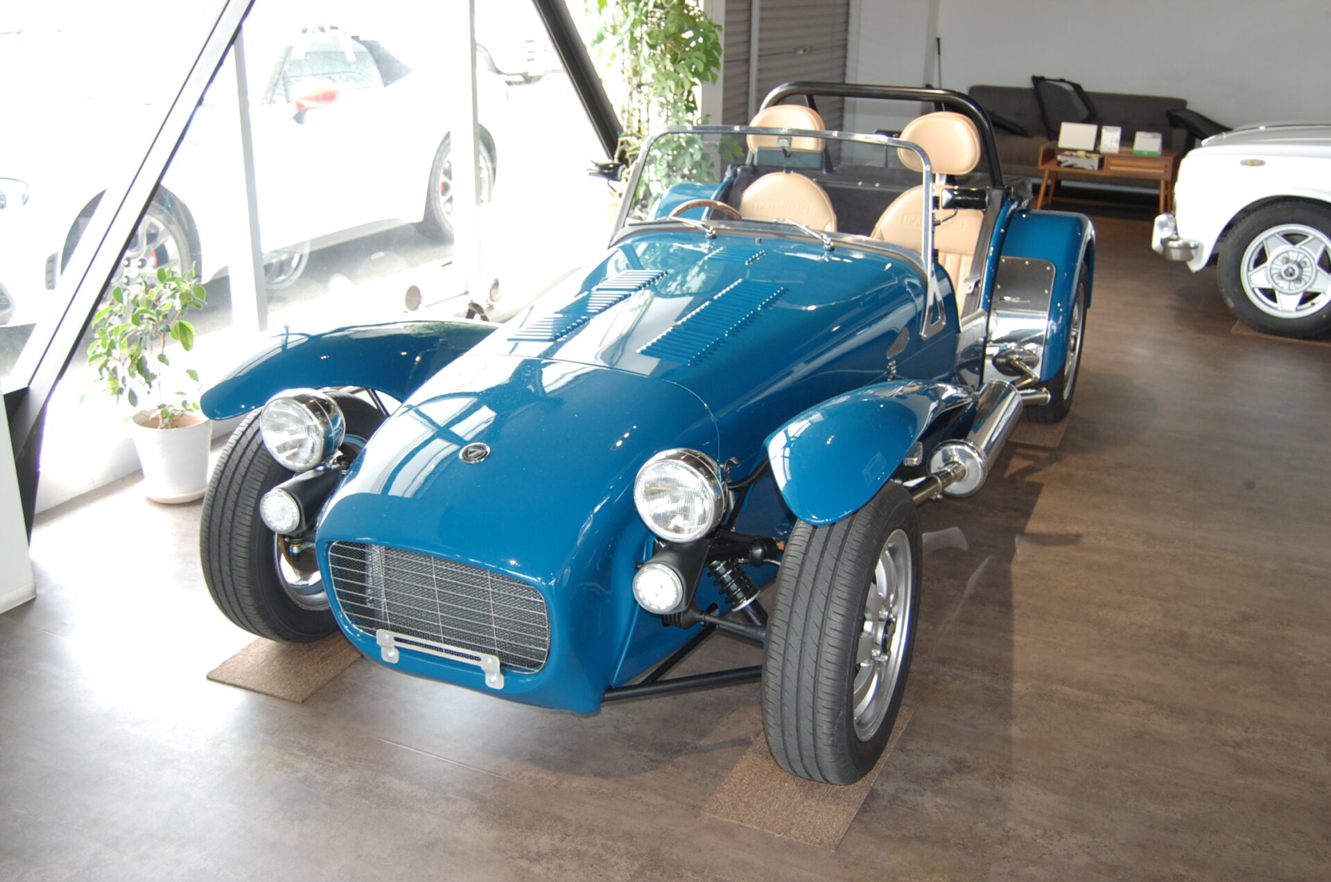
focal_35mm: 34
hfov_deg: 55.2
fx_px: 1273
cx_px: 666
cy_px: 441
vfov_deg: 38.2
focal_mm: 23
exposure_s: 1/100
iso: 400
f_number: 3.8
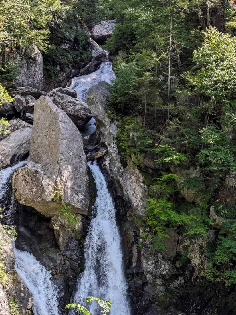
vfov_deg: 26.1
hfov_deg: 19.9
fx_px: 672
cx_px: 93
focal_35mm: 74
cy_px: 217
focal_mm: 5.43
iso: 38
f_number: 1.89
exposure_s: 1/623
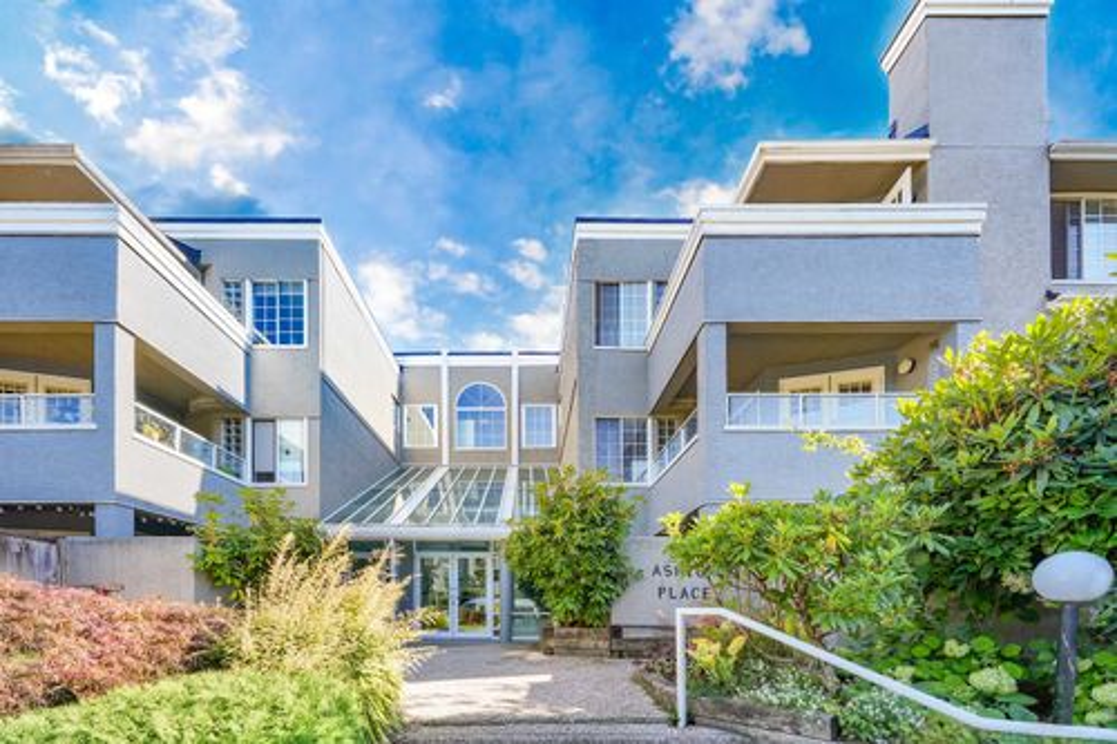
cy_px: 372
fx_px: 434
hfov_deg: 104.3
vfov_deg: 81.2
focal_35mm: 14
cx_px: 558
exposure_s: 1/200
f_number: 8
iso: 100
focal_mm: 14
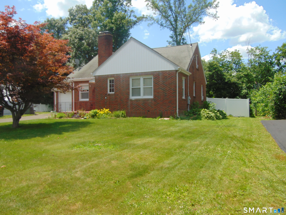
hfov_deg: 60.0
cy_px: 108
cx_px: 143
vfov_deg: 46.8
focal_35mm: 30
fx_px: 248
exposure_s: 1/1000
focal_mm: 5.4
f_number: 3.1
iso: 80
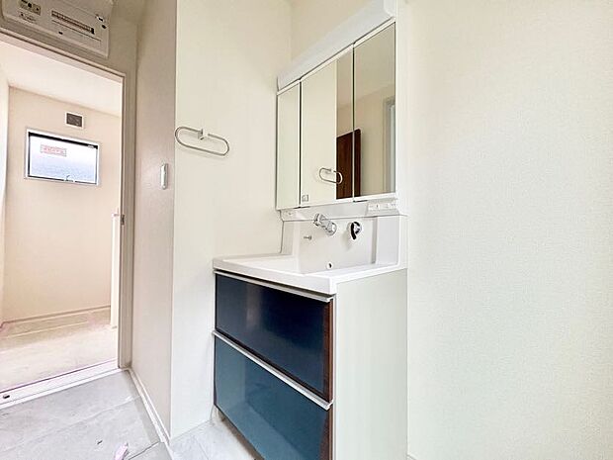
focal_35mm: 14
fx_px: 248
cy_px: 230
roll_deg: +0.0
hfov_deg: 102.1
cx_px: 306
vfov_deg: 85.7
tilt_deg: +1.1
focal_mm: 2.22
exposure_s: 1/60
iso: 320
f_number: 2.2
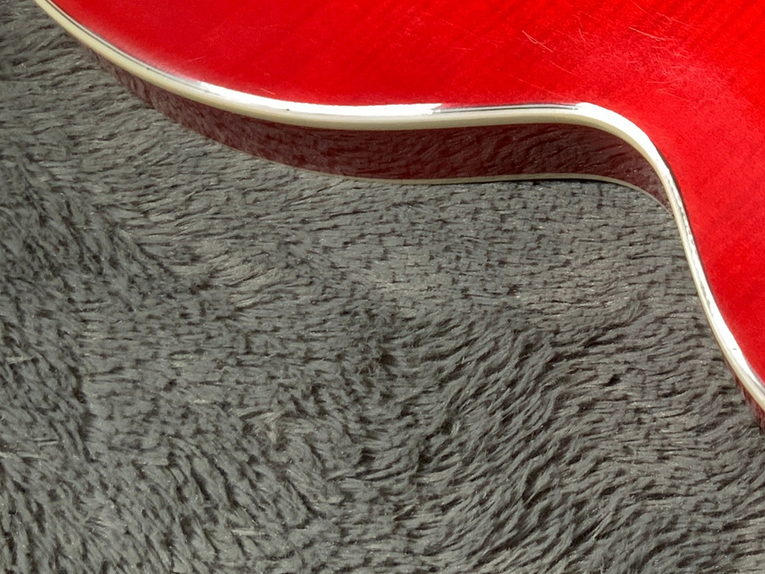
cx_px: 808
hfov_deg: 21.7
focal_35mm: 86
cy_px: -49
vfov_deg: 16.7
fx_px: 1900
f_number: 1.8
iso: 50
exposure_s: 1/104
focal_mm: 3
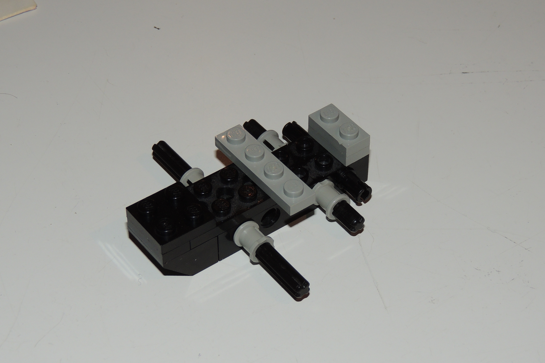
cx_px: 275
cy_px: 216
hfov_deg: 22.1
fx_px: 1393
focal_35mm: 92
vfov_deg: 14.9
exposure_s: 1/50
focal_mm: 12.4
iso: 140
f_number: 3.9
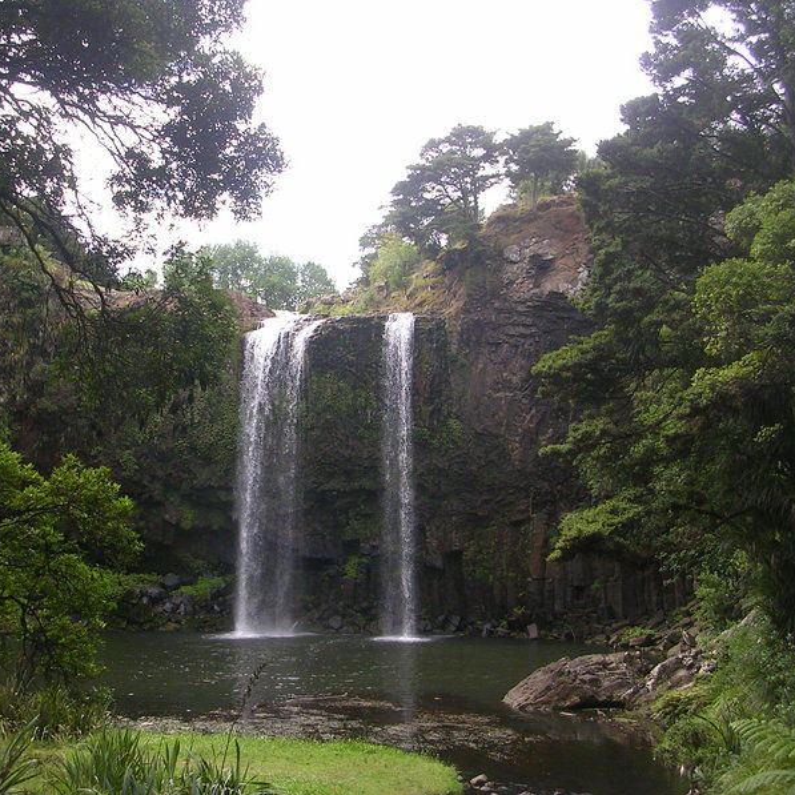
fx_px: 1169
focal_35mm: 45
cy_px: 398
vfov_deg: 37.6
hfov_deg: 37.3
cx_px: 294
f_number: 2.8
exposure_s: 1/286
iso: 50
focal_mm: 5.8
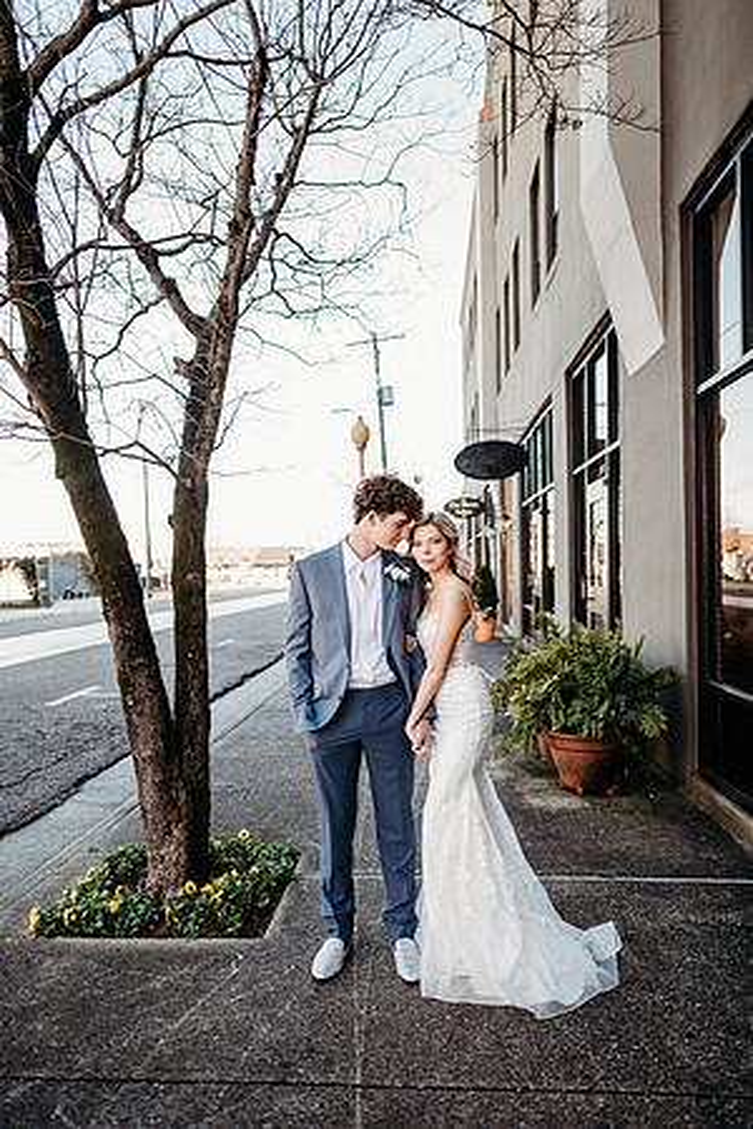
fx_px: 753
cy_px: 564
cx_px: 376
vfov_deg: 73.7
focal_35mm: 24
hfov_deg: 53.1
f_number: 2
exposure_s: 1/320
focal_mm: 24
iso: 160
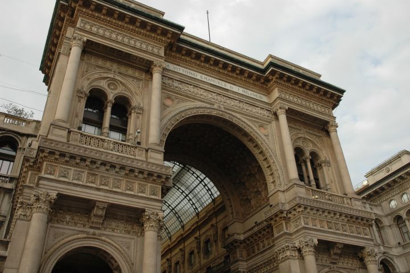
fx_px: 410
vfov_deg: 36.8
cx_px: 205
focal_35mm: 36
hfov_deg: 53.2
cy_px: 136
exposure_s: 1/100
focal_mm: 24
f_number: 11
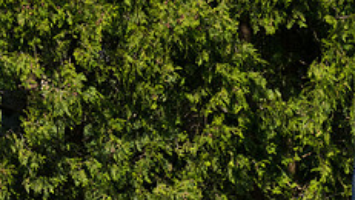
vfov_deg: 1.5
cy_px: 155
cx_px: 401
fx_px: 7418
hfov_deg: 2.7
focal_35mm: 788
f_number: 5.6
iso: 320
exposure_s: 1/1600
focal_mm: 200
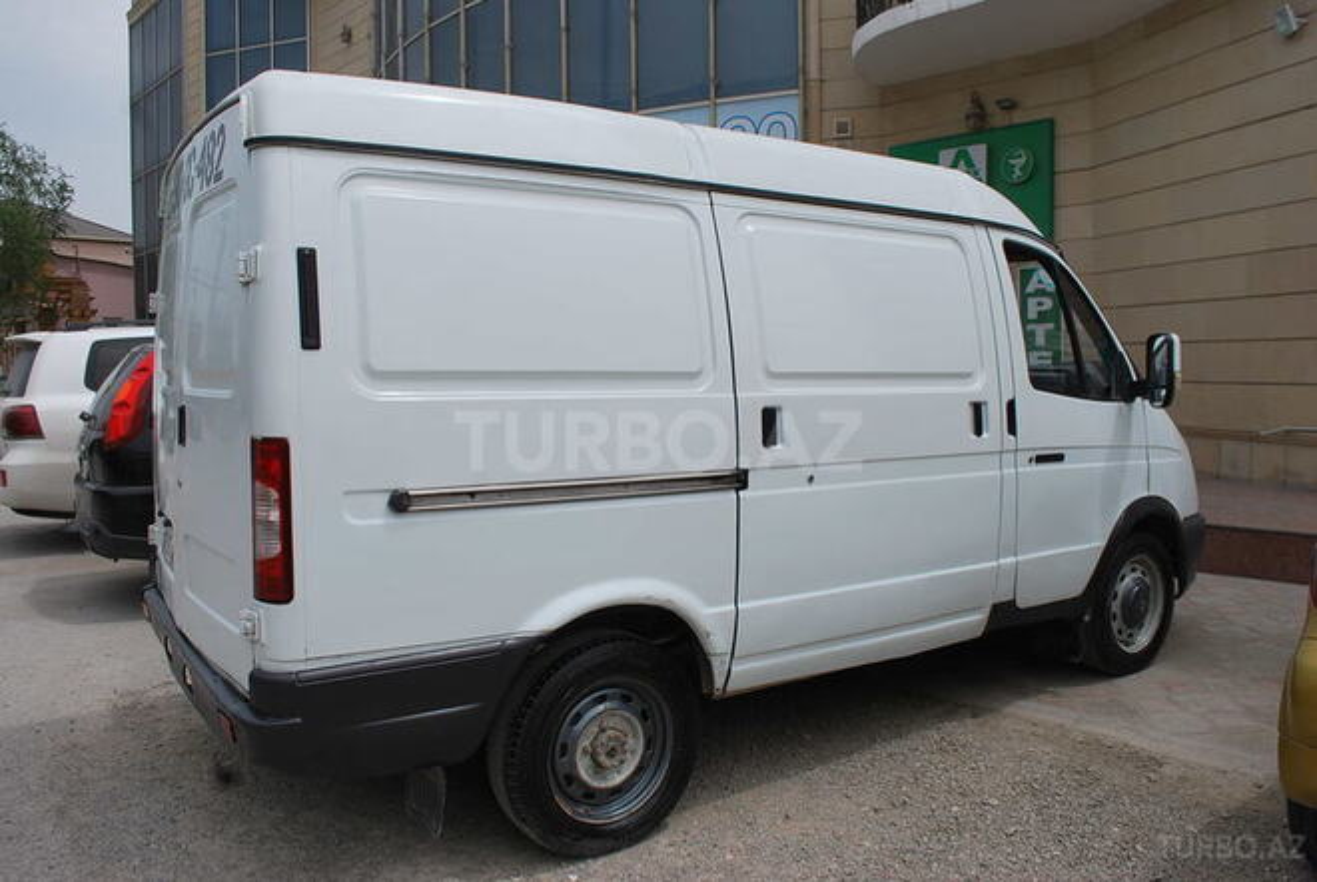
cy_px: 441
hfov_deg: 67.3
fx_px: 989
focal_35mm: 27
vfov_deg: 48.1
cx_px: 658
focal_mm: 18
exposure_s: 1/320
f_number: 9
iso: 100
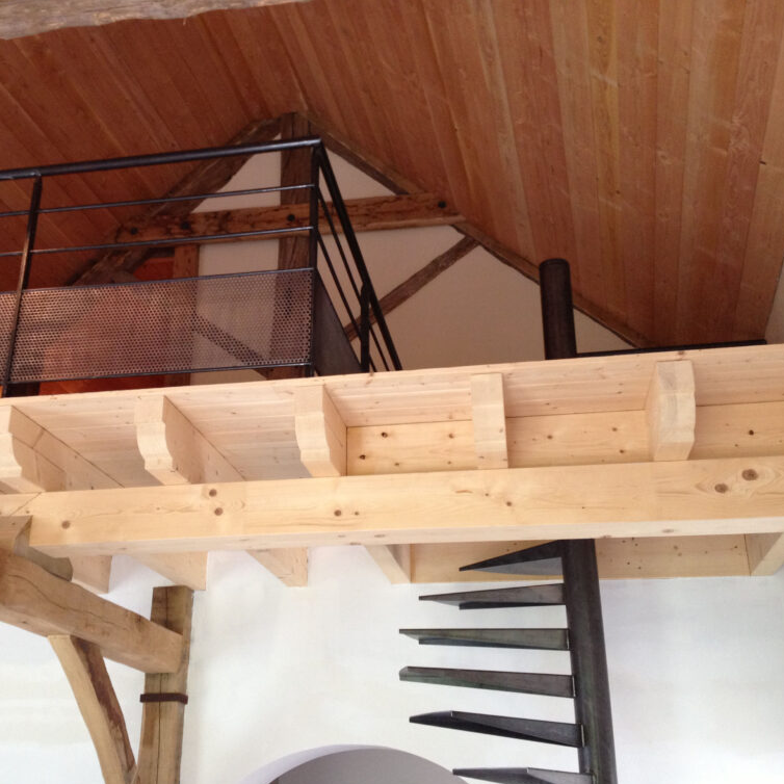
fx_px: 1076
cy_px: 398
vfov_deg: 40.0
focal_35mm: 42
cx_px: 324
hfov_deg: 39.9
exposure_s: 1/20
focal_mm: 4.28
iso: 125
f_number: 2.4
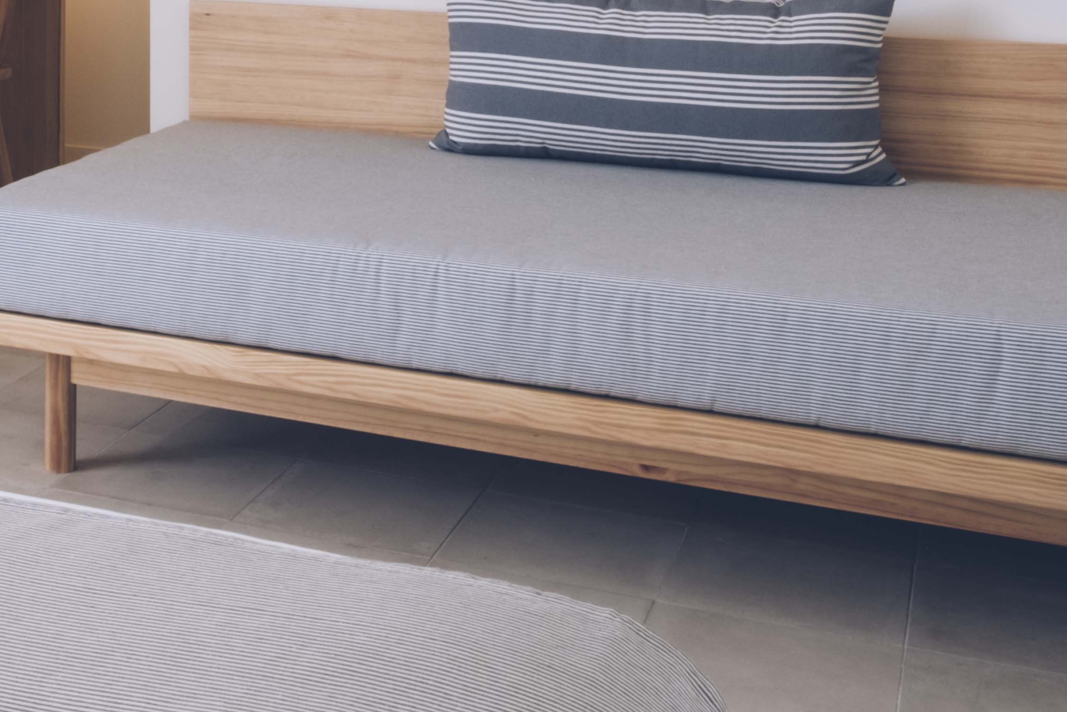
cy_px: -197
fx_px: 1808
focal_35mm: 61
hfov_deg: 31.1
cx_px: 74
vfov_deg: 20.5
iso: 250
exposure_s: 1/2
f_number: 14
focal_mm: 15.1
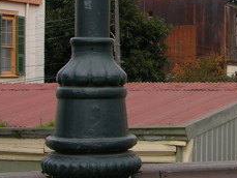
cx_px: 300
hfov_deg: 17.1
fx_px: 747
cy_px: 70
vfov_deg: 13.6
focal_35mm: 109
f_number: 5.1
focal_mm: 10
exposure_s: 1/142
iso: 50
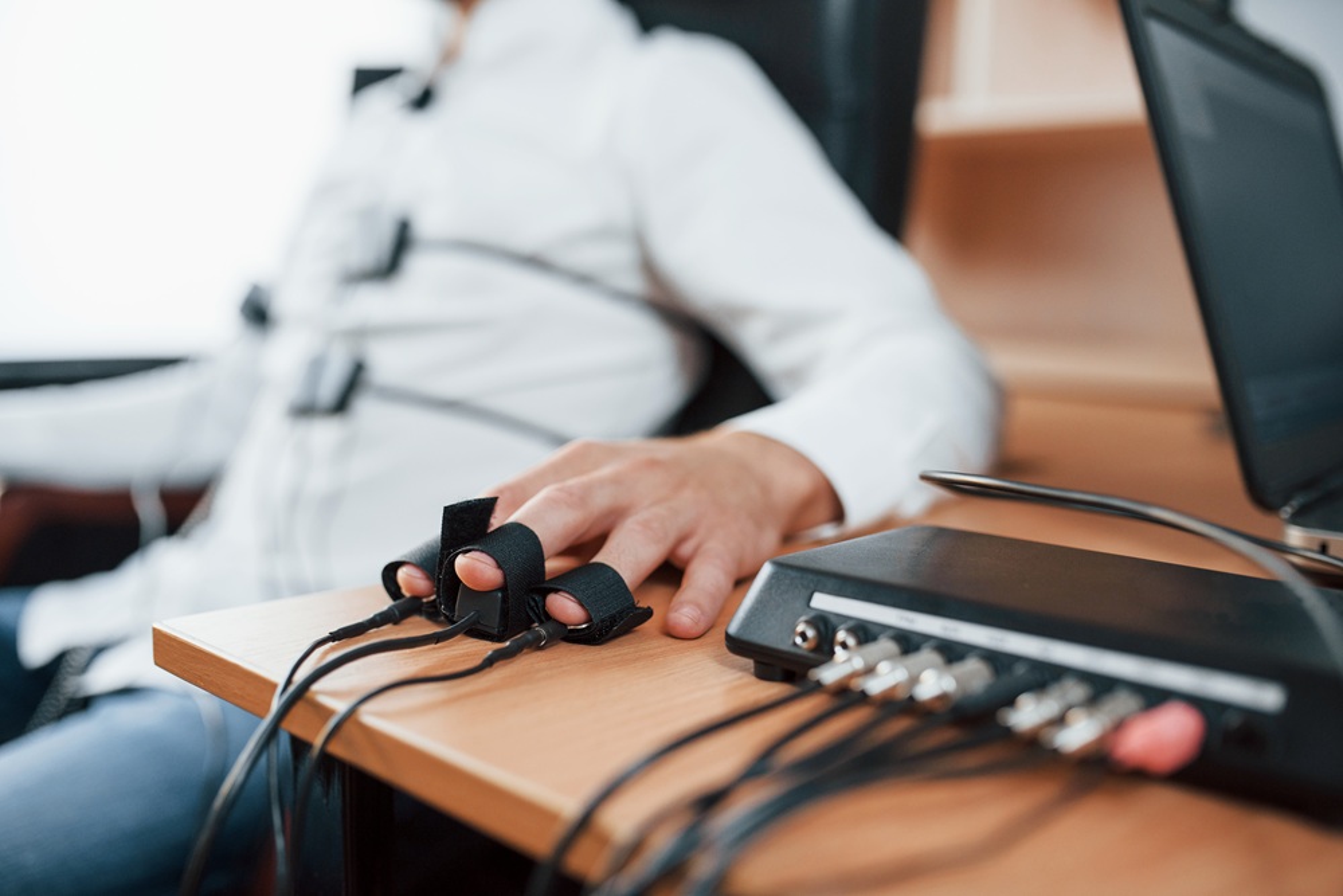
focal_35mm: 35
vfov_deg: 37.9
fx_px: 1306
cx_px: 672
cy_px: 448
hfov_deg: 54.4
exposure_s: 1/200
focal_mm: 35
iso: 400
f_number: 2.2
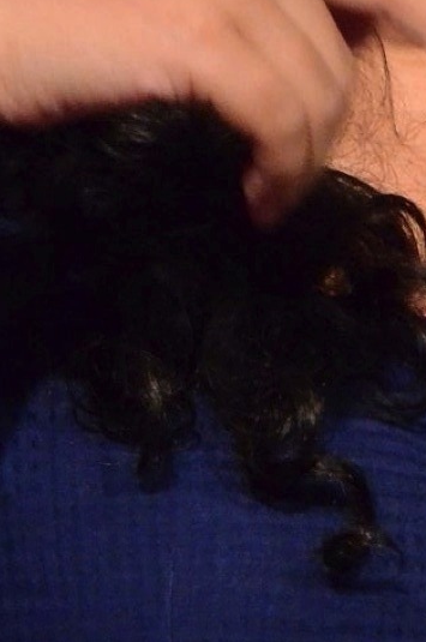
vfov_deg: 3.9
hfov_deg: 2.6
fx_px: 9485
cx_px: 334
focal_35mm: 533
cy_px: 25
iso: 8000
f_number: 5.6
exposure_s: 1/125
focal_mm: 105
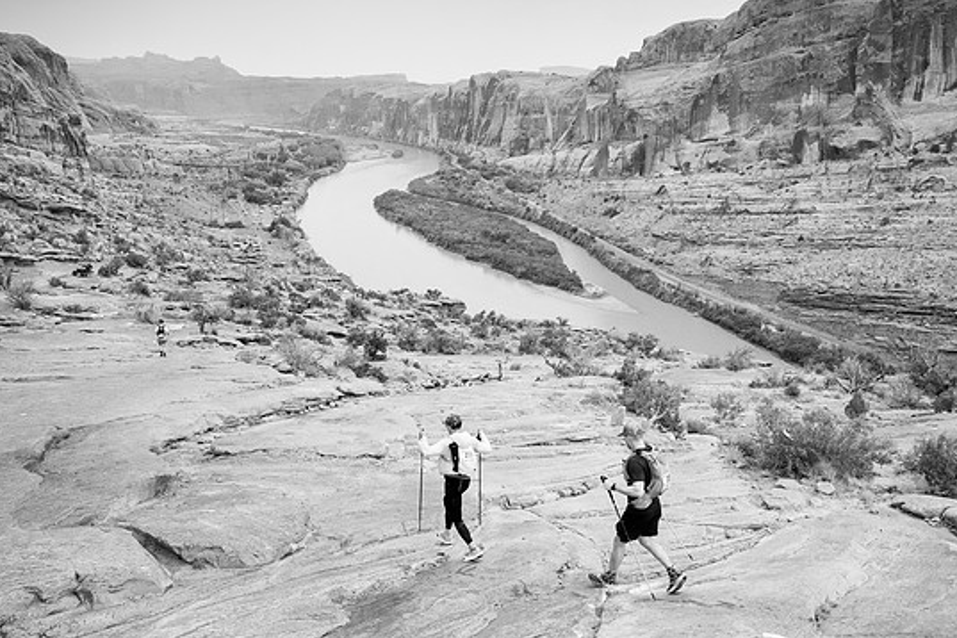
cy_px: 319
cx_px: 553
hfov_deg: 58.4
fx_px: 851
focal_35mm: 32
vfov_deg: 41.1
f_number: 8
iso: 2500
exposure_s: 1/400
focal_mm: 27.4
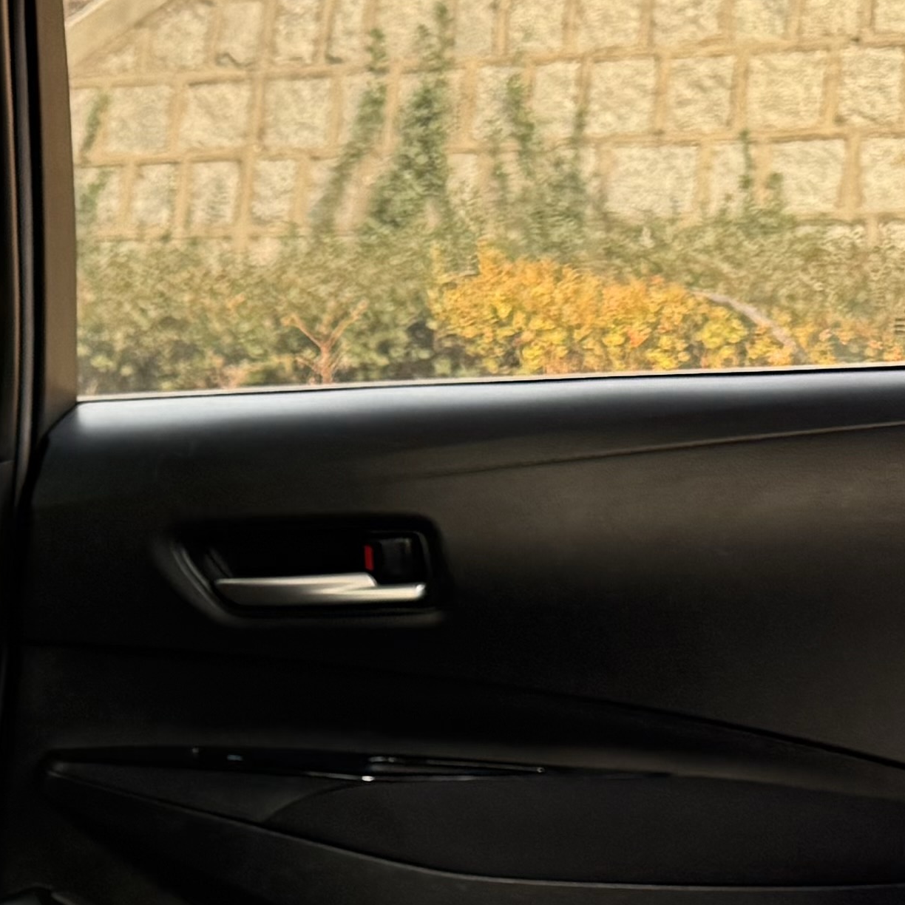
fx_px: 2928
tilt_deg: -11.4
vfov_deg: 17.2
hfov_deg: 15.7
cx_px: -570
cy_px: 907
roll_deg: +2.0
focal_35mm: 99
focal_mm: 6.76
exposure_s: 1/157
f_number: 1.78
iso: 200
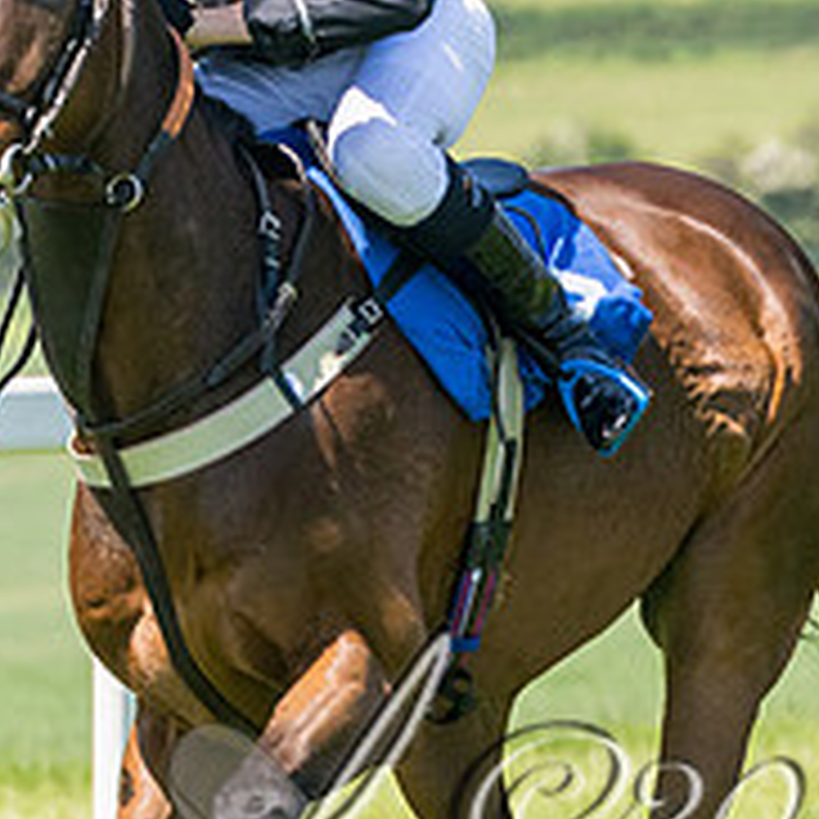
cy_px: 451
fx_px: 17131
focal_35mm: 640
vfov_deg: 2.7
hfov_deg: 2.7
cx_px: 833
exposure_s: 1/2500
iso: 400
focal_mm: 125
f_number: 5
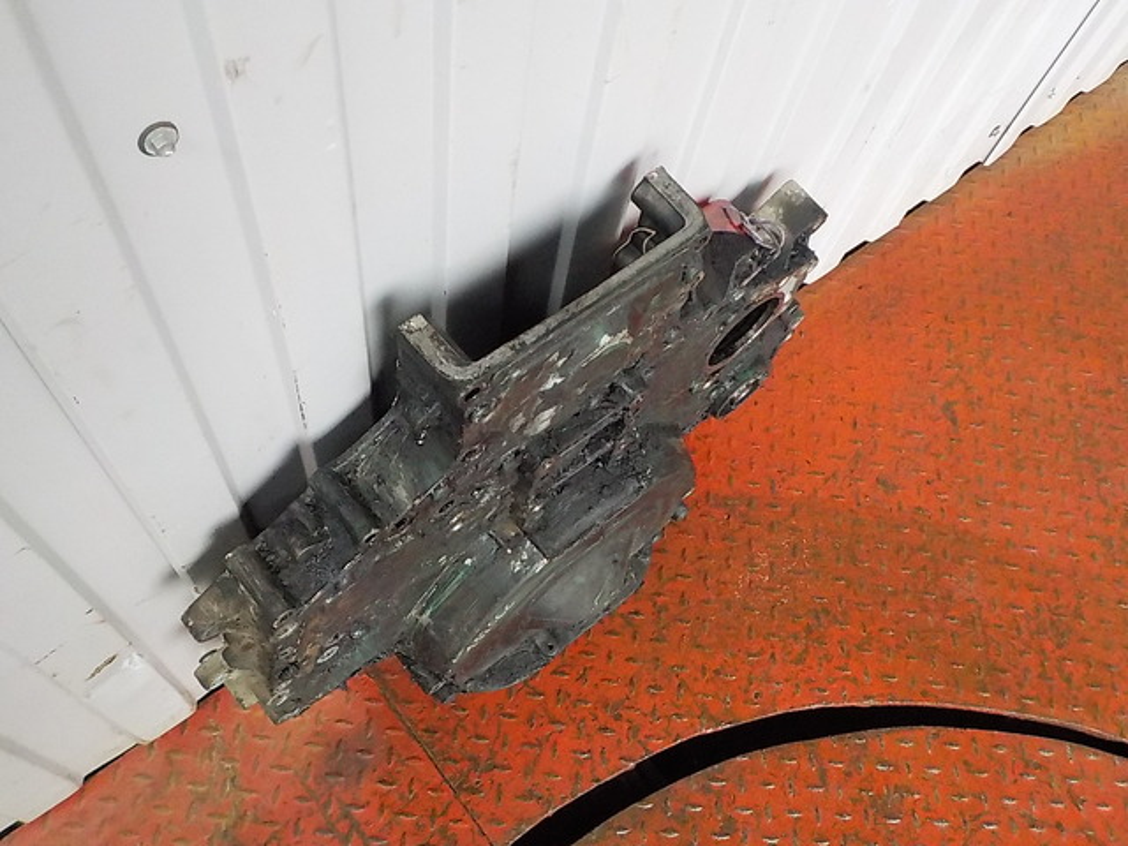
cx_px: 564
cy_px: 423
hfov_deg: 60.0
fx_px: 978
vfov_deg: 46.8
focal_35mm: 30
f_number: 3.3
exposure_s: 1/50
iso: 800
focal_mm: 4.1
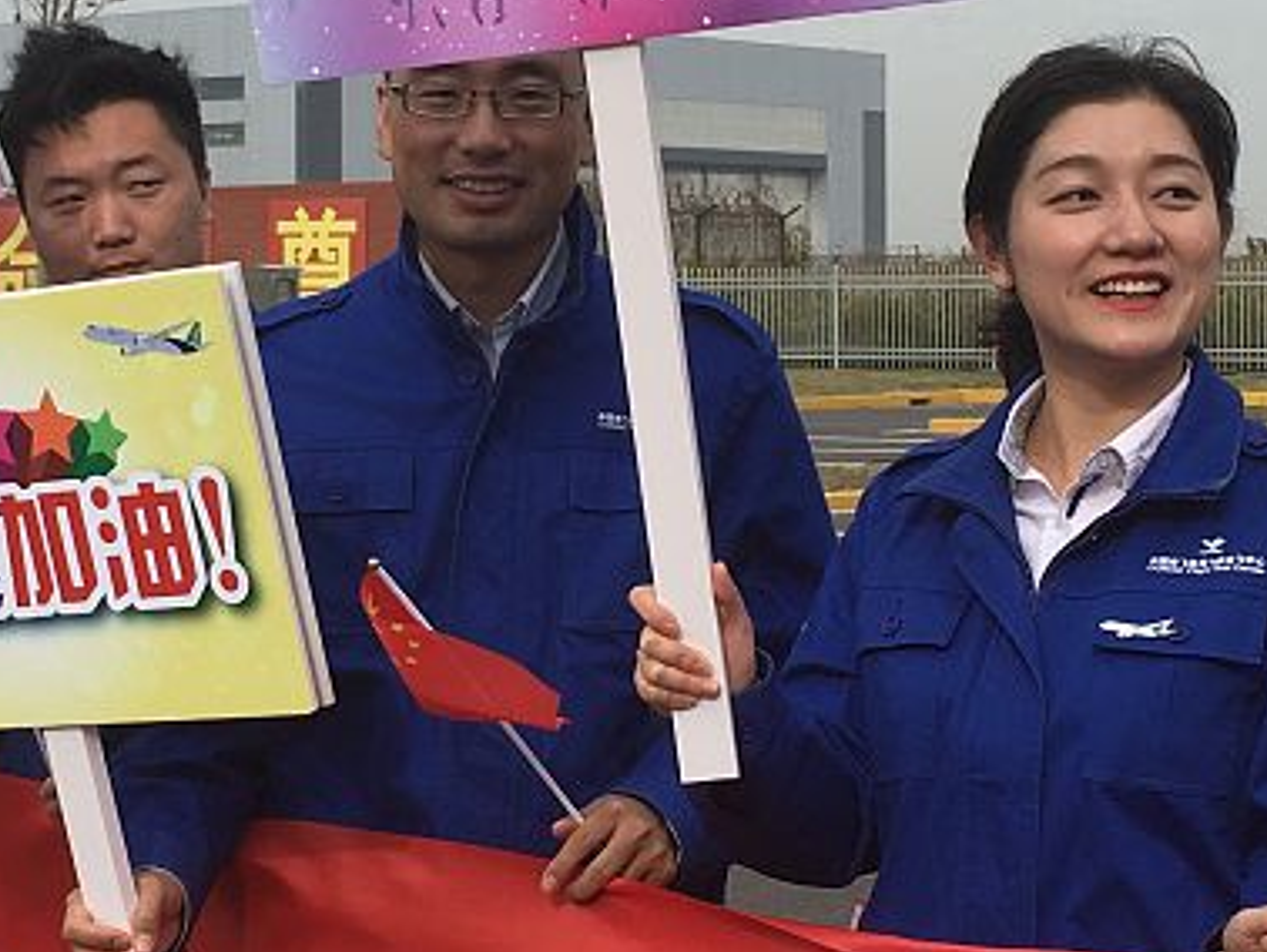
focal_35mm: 92
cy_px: 302
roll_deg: -0.1
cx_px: 476
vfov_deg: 16.0
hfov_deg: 21.3
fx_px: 3369
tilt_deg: -0.1
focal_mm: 4.15
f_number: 2.2
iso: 25
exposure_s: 1/1054
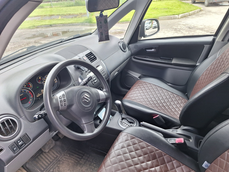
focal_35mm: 23
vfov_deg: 58.9
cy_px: 86
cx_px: 114
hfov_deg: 73.9
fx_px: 152
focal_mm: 5.54
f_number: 1.8
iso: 40
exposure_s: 1/109
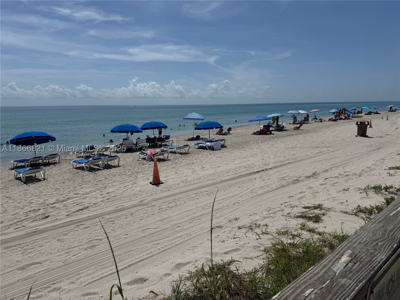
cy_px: 150
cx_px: 200
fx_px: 277
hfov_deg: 71.6
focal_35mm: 24
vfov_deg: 56.8
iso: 64
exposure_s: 1/12346
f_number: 1.78
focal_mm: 6.76
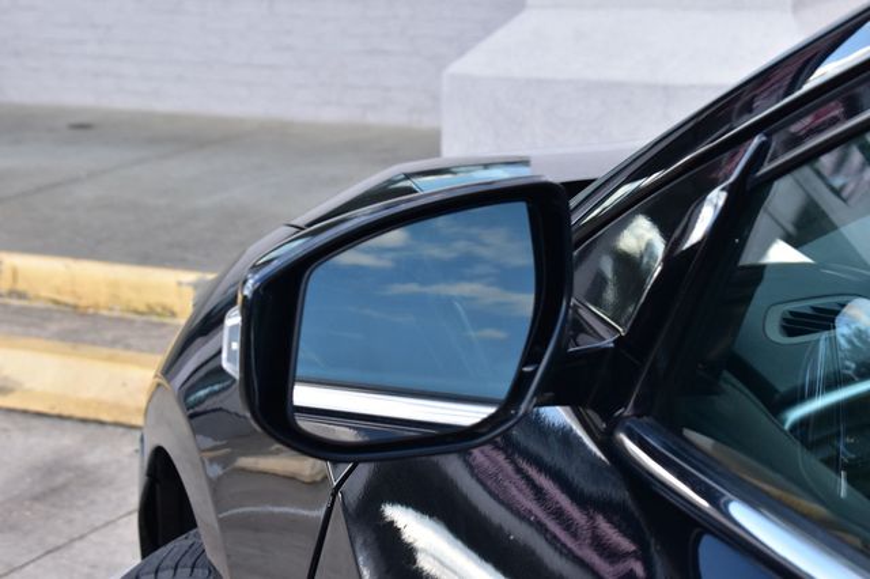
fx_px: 1993
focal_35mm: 82
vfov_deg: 16.5
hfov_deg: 24.6
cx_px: 435
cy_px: 290
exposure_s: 1/100
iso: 400
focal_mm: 55
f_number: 9
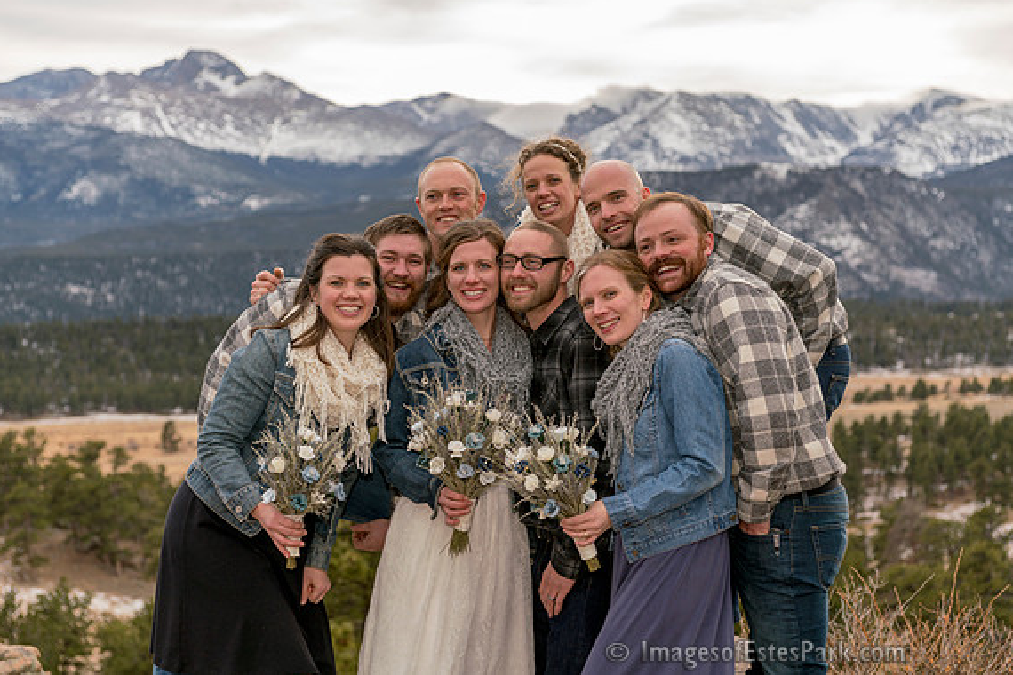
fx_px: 1576
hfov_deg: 35.6
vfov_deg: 24.2
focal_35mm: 56
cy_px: 333
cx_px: 510
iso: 200
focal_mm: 55
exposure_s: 1/500
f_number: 3.5
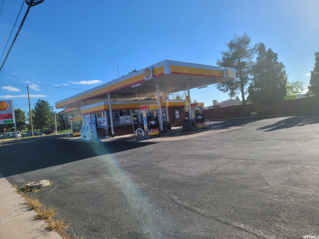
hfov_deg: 67.3
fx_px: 240
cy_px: 120
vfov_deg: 53.1
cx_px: 160
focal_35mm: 26
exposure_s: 1/2429
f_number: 1.8
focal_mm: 5
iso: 40
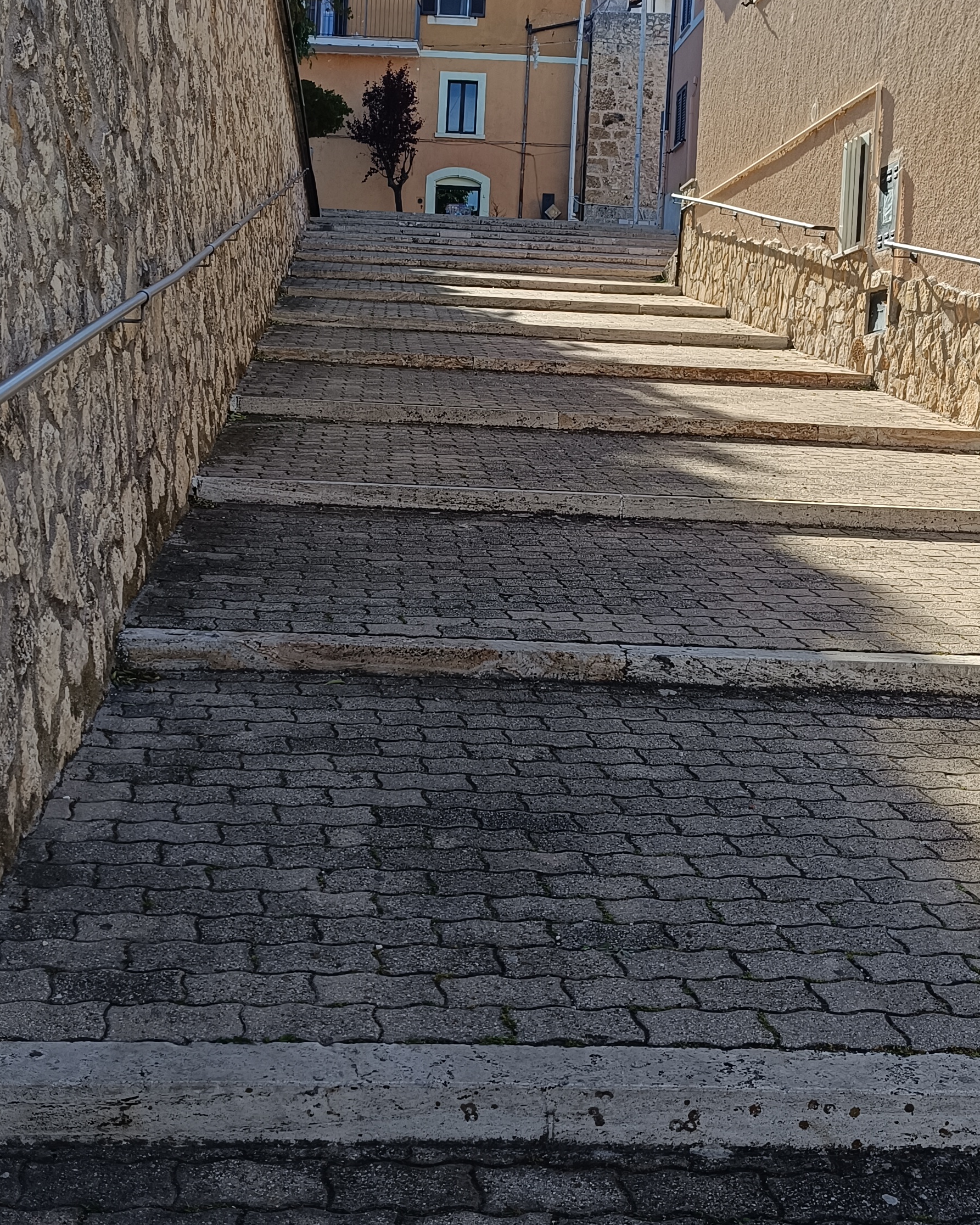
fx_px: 1559
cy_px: 478
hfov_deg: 34.9
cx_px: 524
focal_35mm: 43
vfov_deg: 42.6
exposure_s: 1/657
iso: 53
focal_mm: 5.59
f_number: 1.88
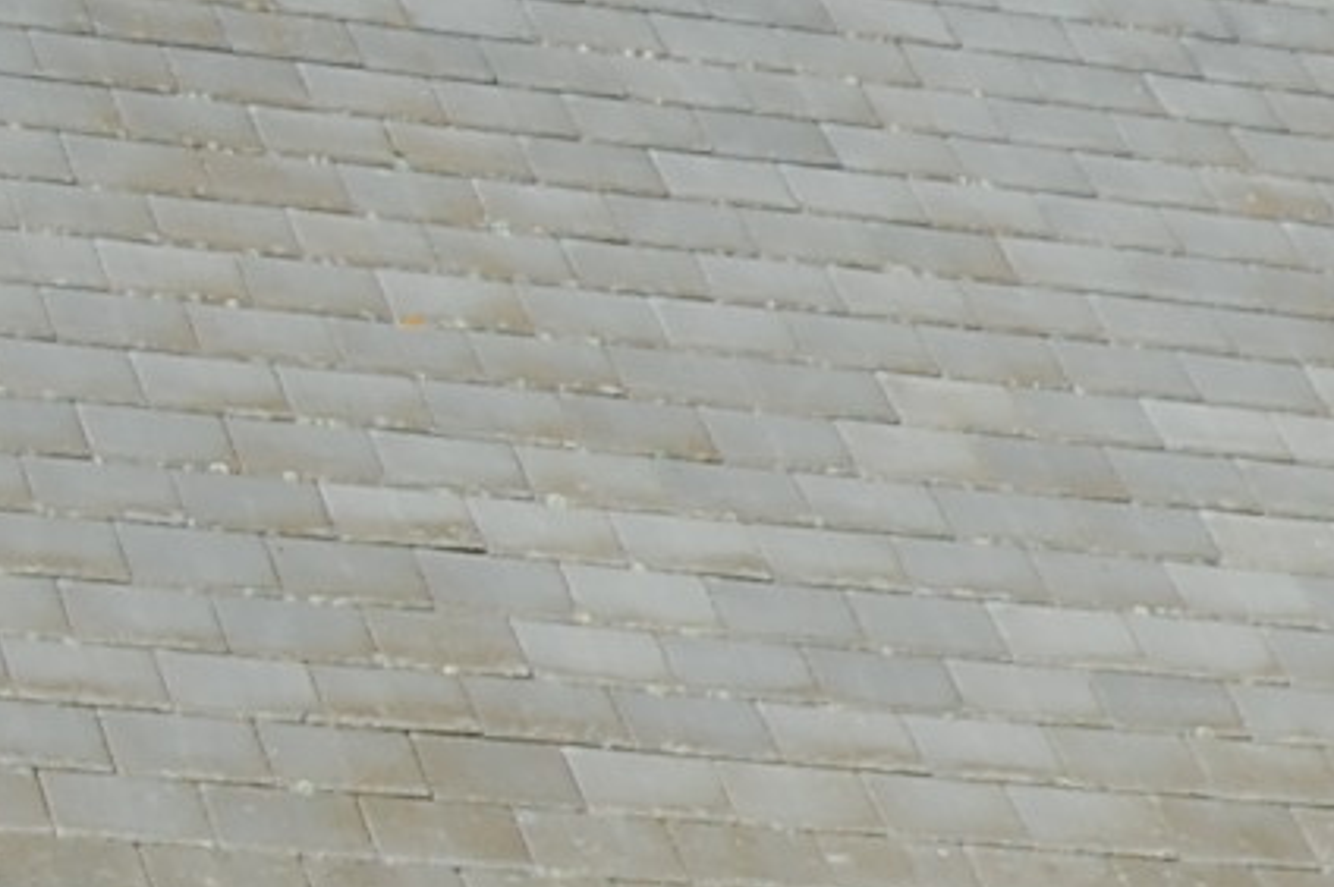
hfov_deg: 7.7
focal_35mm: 245
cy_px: 878
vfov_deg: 5.6
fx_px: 9054
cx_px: 3354
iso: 200
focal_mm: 23
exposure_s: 1/320
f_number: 9
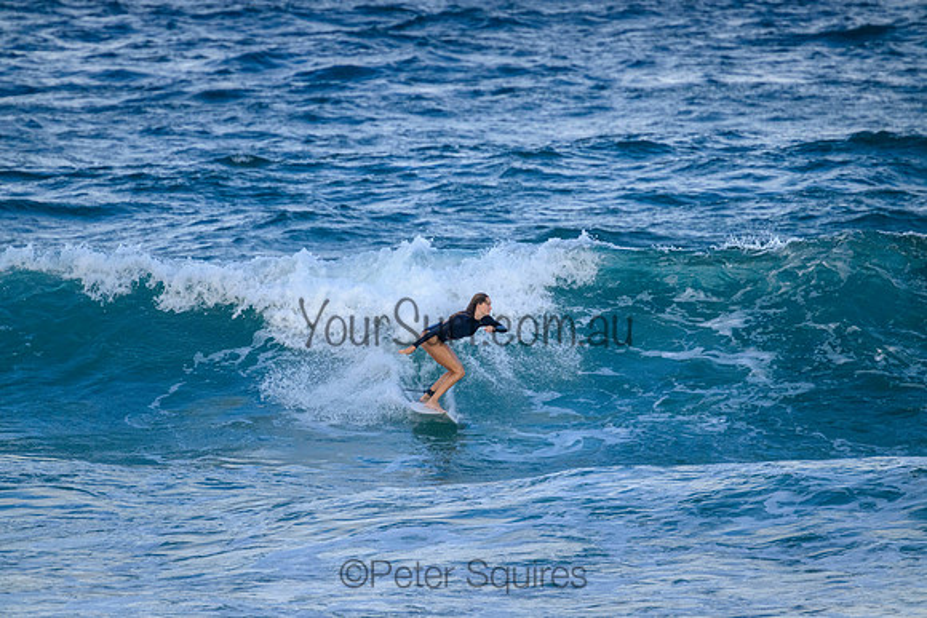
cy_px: 309
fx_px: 20604
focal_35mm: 800
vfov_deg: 1.7
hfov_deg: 2.6
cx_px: 464
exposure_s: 1/1600
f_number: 11
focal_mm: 800
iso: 2500
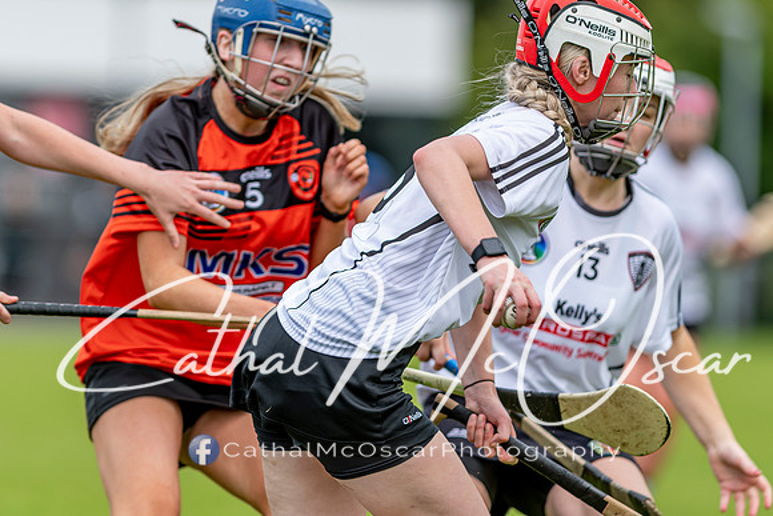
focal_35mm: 450
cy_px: 258
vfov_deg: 3.1
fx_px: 9664
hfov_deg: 4.6
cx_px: 386
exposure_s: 1/1000
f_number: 2.8
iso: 100
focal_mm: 300
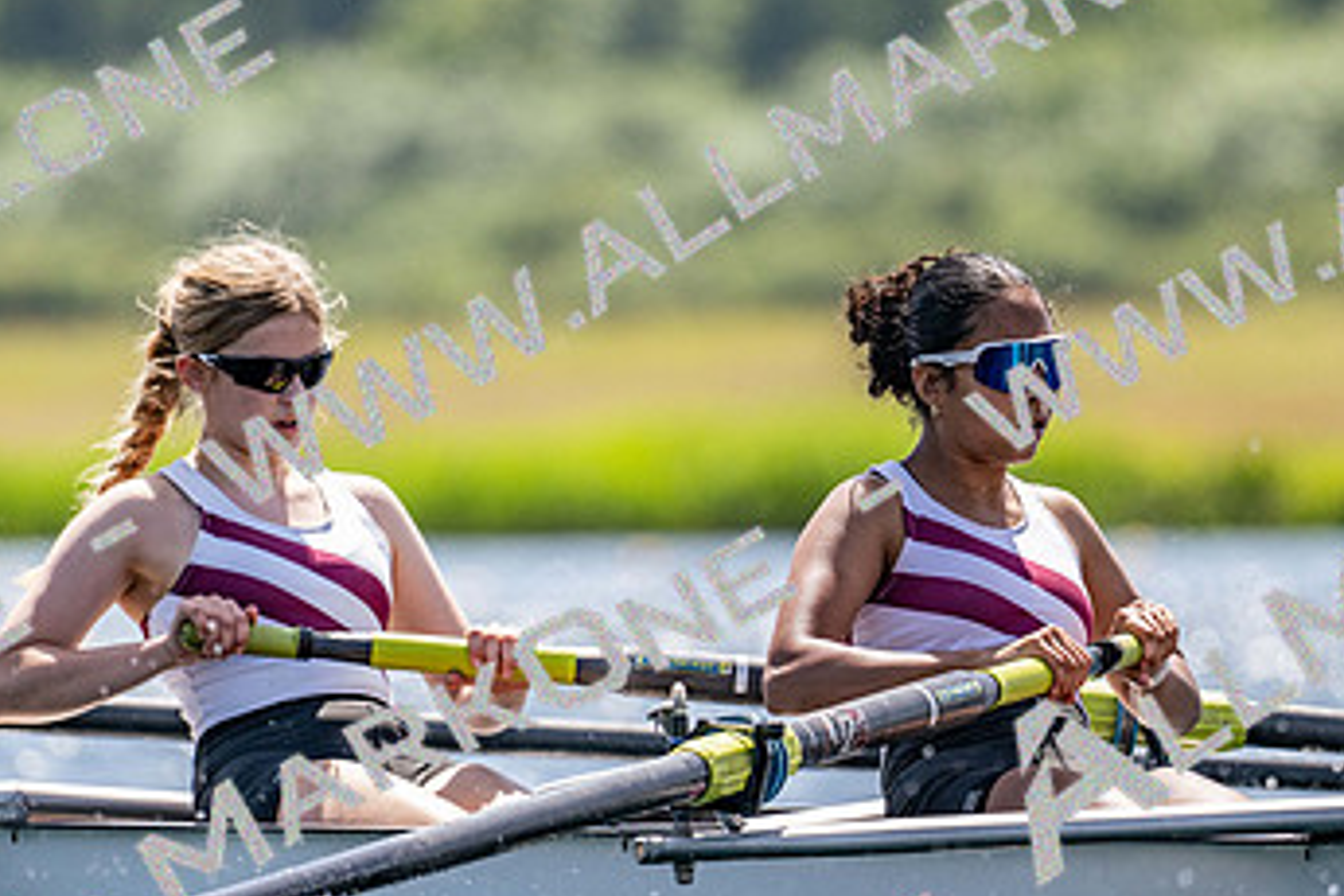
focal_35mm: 672
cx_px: 682
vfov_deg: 2.0
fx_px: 25086
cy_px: 516
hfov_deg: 3.1
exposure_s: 1/2500
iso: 250
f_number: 4.5
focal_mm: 400
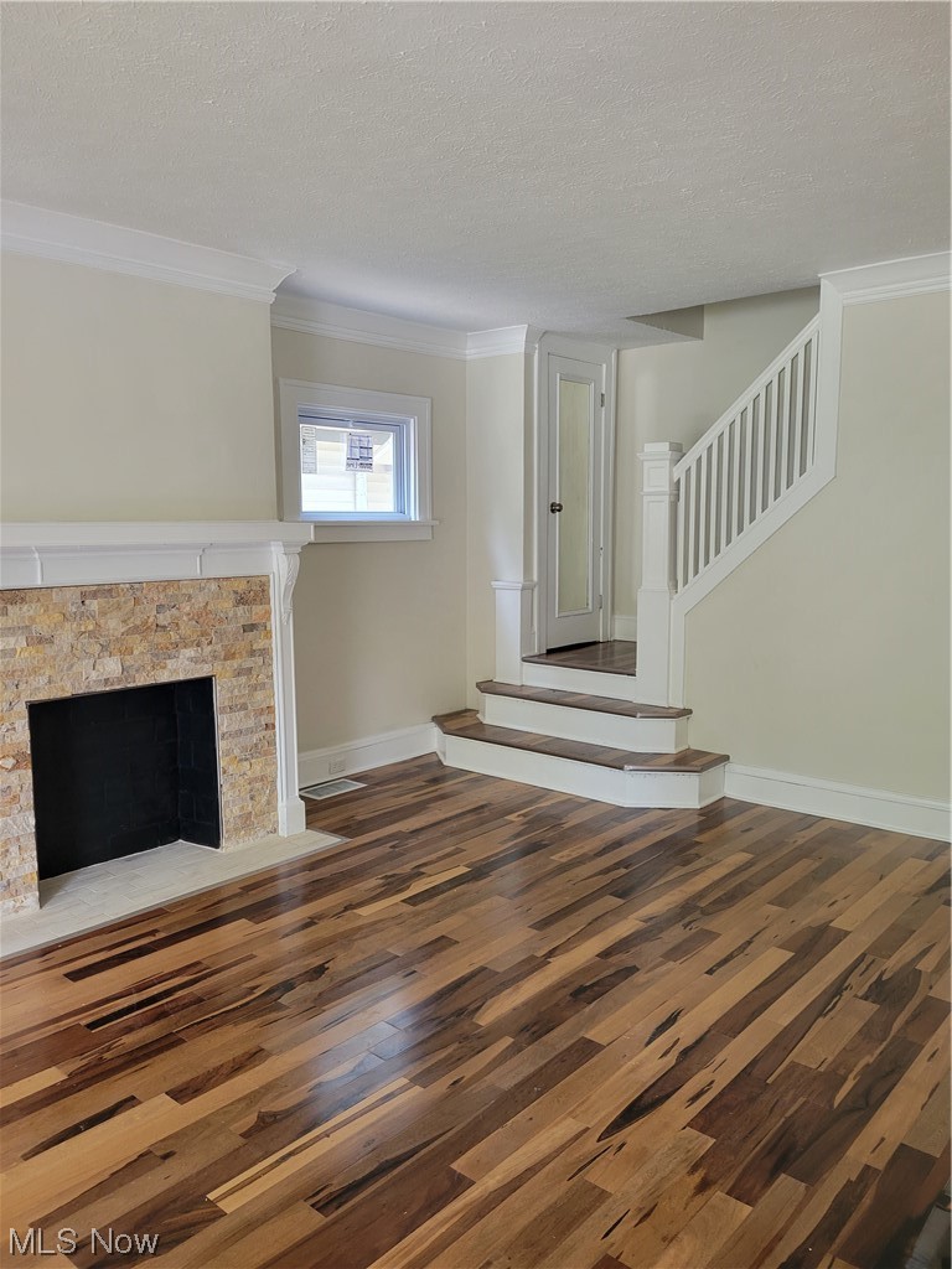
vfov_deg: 67.3
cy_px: 634
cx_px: 476
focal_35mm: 26
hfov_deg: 53.1
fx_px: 953
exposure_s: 1/120
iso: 250
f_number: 1.8
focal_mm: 5.4
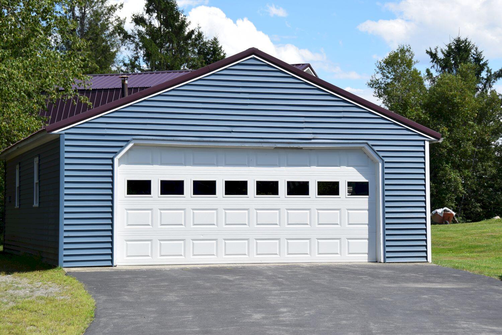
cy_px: 168
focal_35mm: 82
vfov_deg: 16.6
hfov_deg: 24.6
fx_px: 1150
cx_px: 251
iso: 200
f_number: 10
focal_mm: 55
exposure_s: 1/400
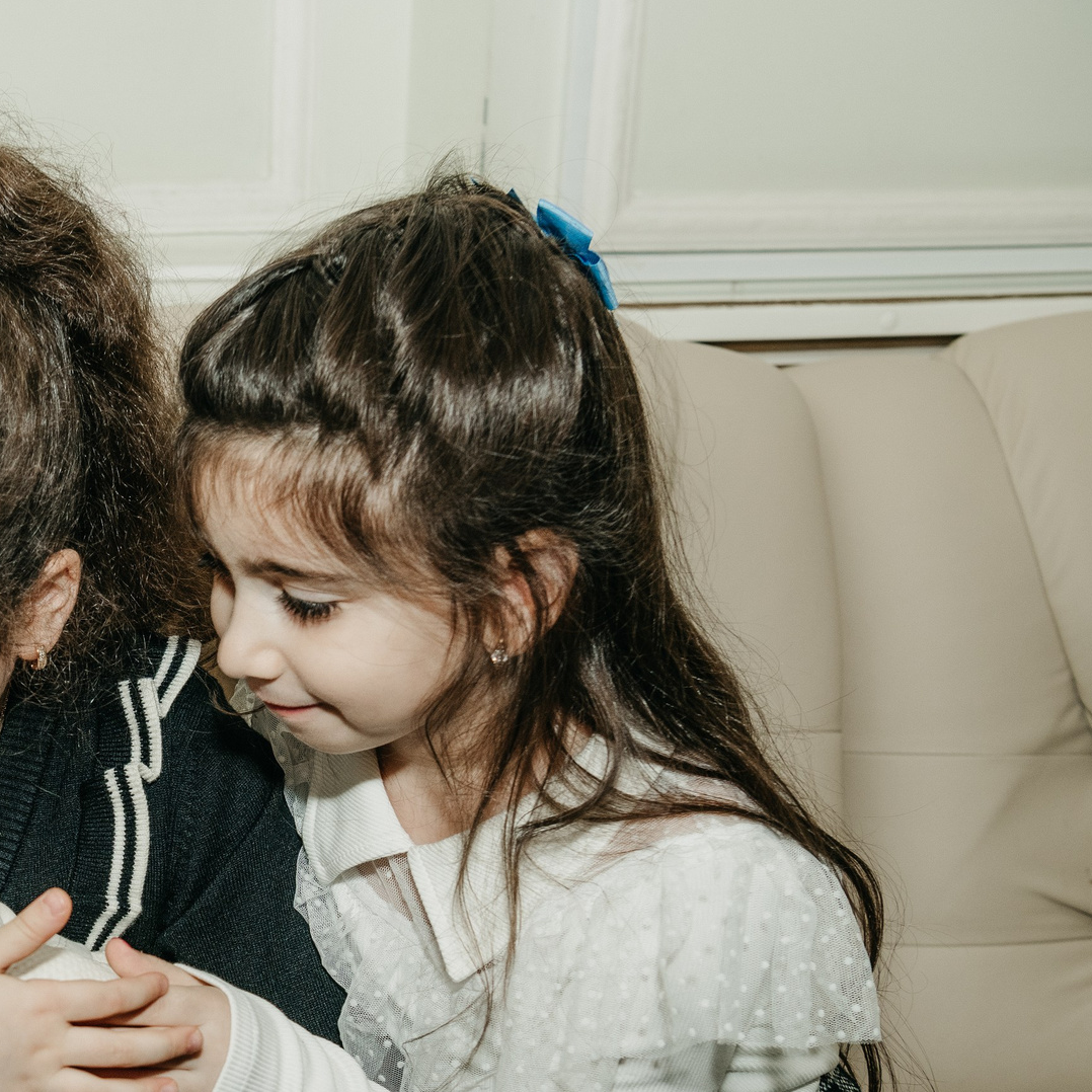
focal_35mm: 67
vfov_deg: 25.5
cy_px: 785
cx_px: -95
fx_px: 2391
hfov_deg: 24.1
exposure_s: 1/160
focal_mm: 32
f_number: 5
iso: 320
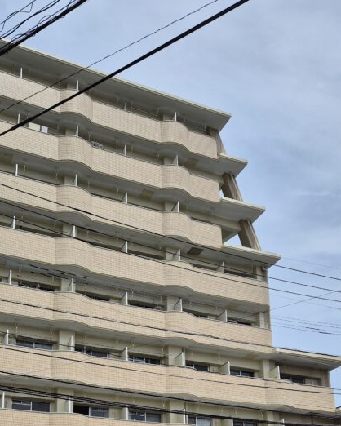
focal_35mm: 44
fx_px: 555
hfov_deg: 34.0
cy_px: 399
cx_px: 127
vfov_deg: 38.5
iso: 64
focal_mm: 5.4
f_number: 1.8
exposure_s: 1/7696
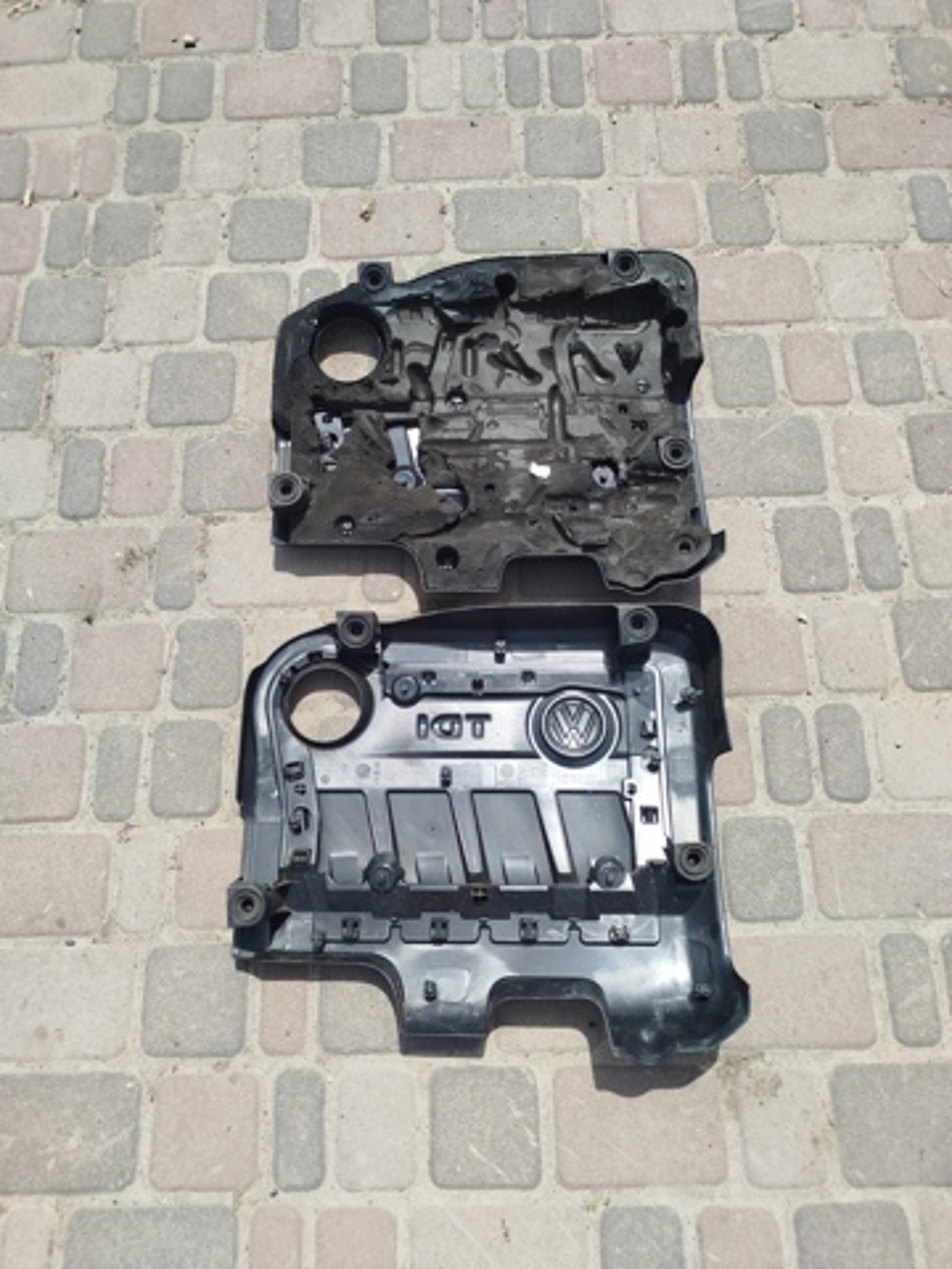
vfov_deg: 71.6
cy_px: 634
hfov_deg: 56.8
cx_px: 476
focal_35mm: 24
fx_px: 880
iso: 50
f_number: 1.7
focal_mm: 5.31
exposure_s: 1/663
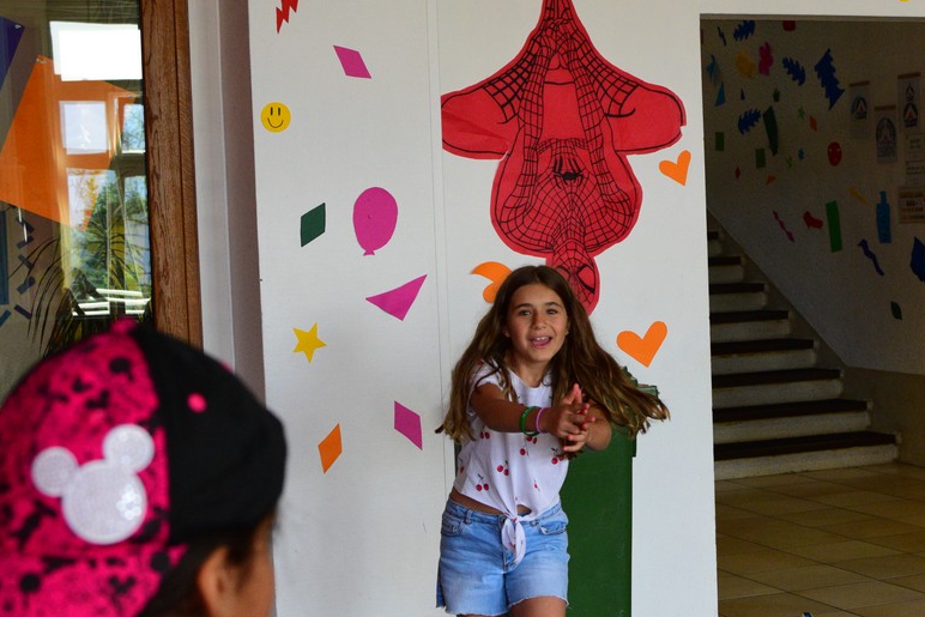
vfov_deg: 19.5
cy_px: 367
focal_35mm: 70
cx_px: 520
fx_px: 1790
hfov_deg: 28.9
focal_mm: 35
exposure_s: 1/320
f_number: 5
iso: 2200
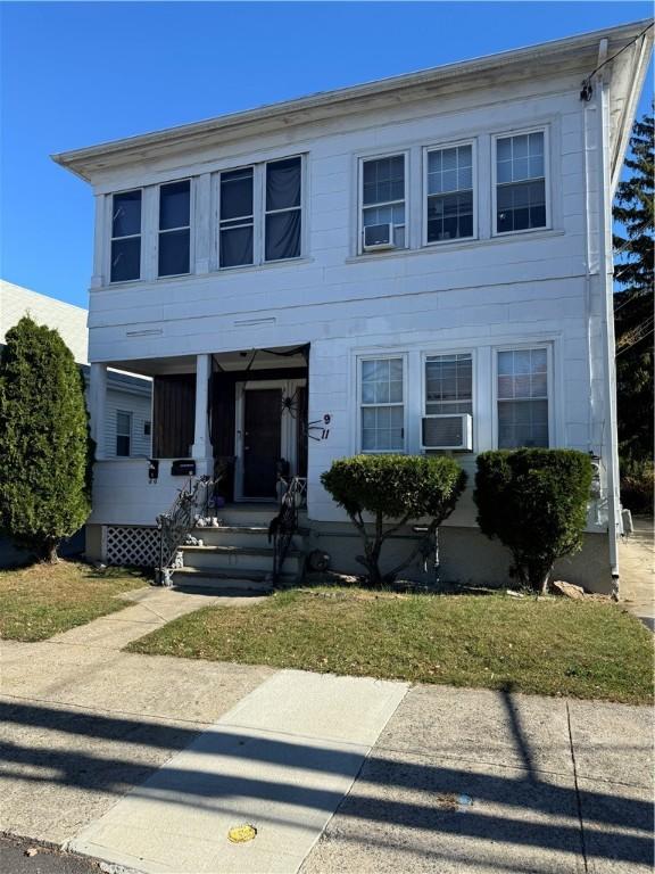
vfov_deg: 71.6
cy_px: 437
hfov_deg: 56.8
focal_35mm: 24
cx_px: 328
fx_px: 606
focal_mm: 6.76
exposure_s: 1/2959
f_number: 1.78
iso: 80
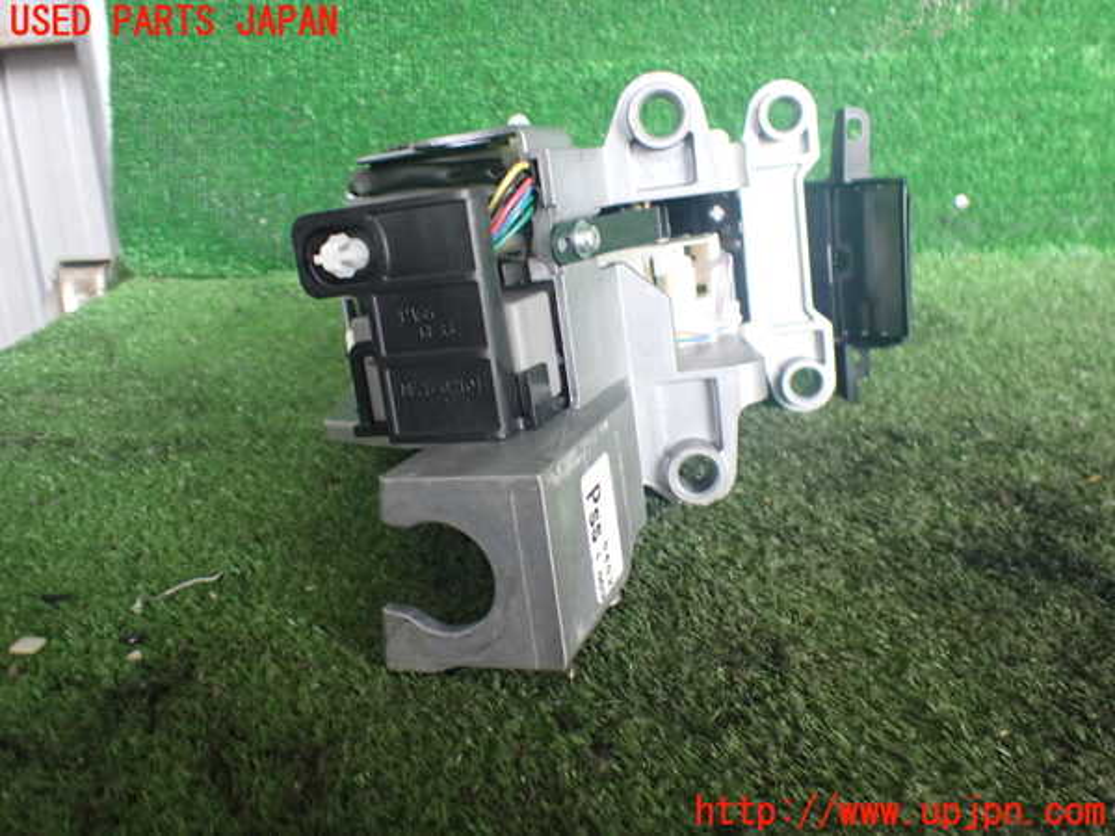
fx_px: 966
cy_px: 418
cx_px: 558
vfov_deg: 46.8
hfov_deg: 60.0
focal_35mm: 30
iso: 640
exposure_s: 1/125
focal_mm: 5.4
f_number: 2.3
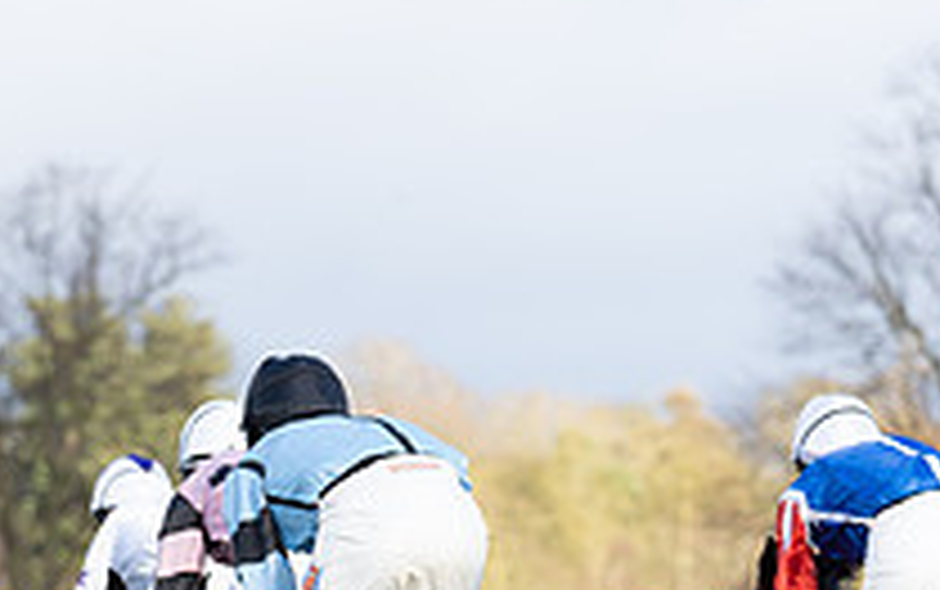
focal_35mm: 433
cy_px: 732
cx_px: 27
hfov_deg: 4.8
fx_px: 11102
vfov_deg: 3.0
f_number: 4
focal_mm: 136
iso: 400
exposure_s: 1/1000
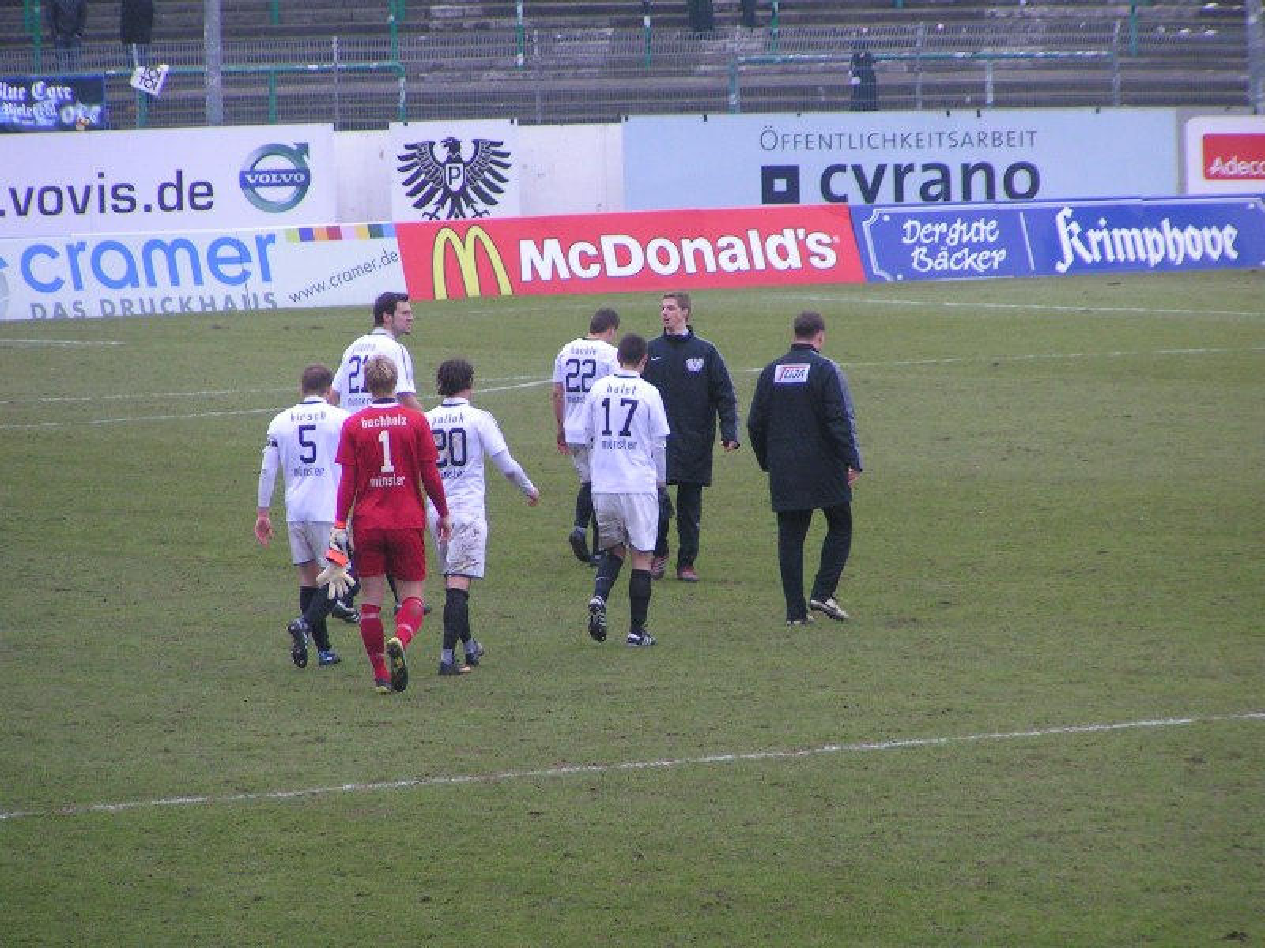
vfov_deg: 4.8
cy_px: 474
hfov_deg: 6.4
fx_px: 11365
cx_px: 632
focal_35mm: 311
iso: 200
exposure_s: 1/250
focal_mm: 47.6
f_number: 3.5
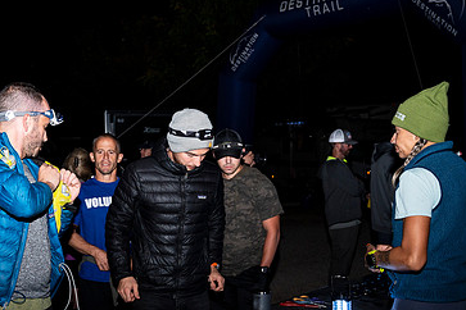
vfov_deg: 27.7
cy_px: 230
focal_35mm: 48
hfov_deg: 40.6
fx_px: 621
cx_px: 157
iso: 200
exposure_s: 1/200
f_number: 4
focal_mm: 27
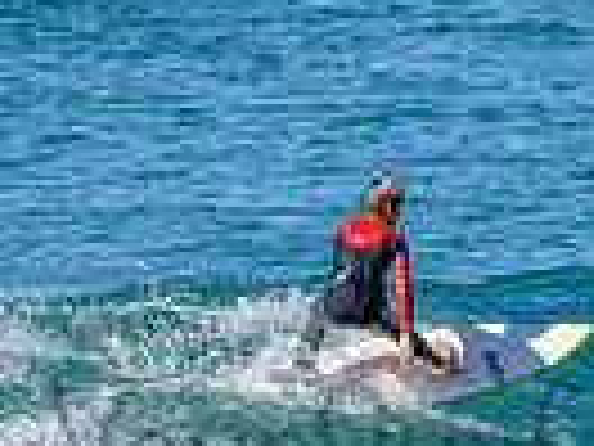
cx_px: 513
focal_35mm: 2111
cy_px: 412
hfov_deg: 0.9
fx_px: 36224
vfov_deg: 0.7
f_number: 5.6
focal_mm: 500
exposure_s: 1/2000
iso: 200
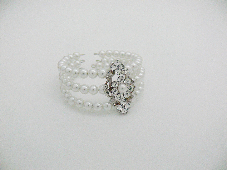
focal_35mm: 35
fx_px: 230
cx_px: 114
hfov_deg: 52.6
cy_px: 85
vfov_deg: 40.7
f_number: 2.8
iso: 200
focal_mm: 7.4
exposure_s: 1/25
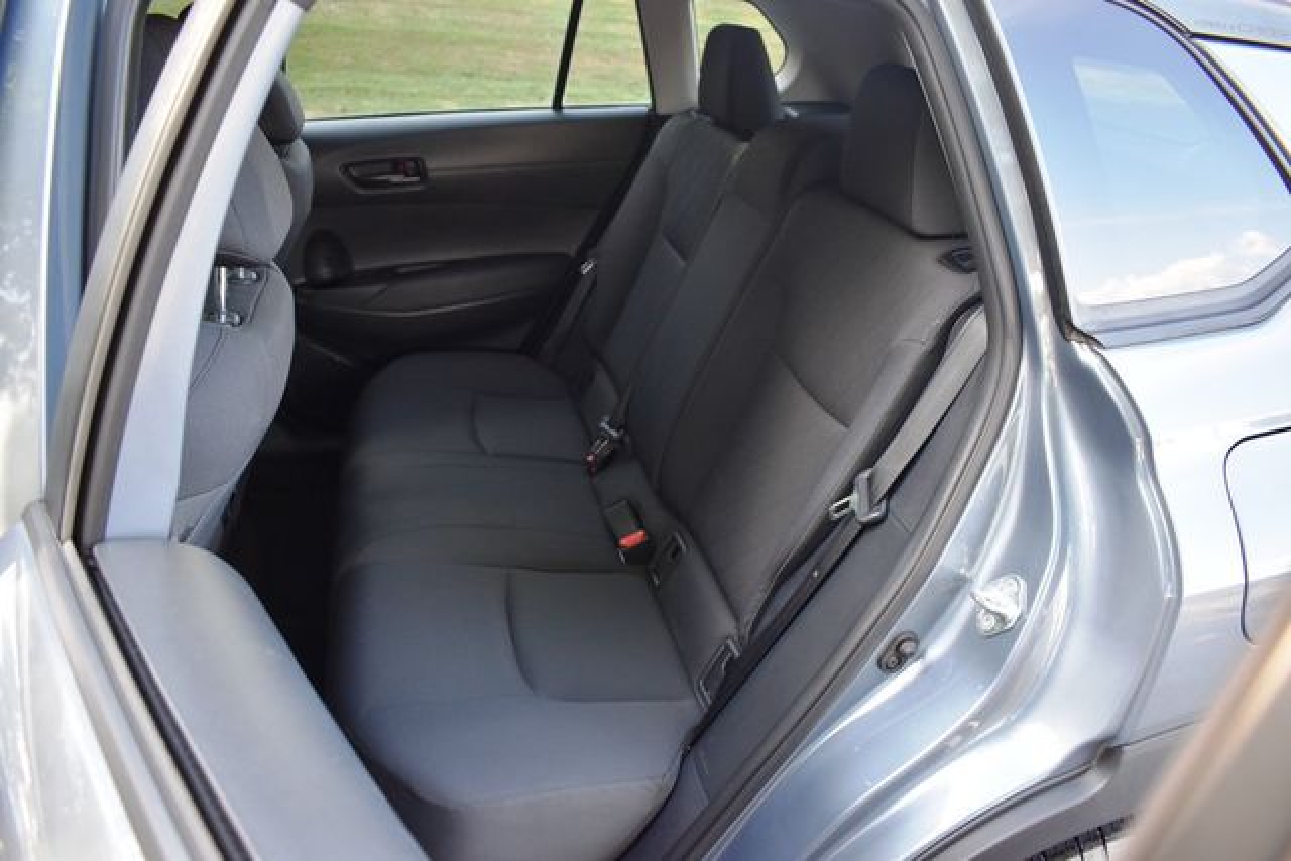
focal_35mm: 27
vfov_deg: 48.0
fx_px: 968
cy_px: 430
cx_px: 646
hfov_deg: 67.4
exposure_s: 1/125
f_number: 3.5
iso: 800
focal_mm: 18
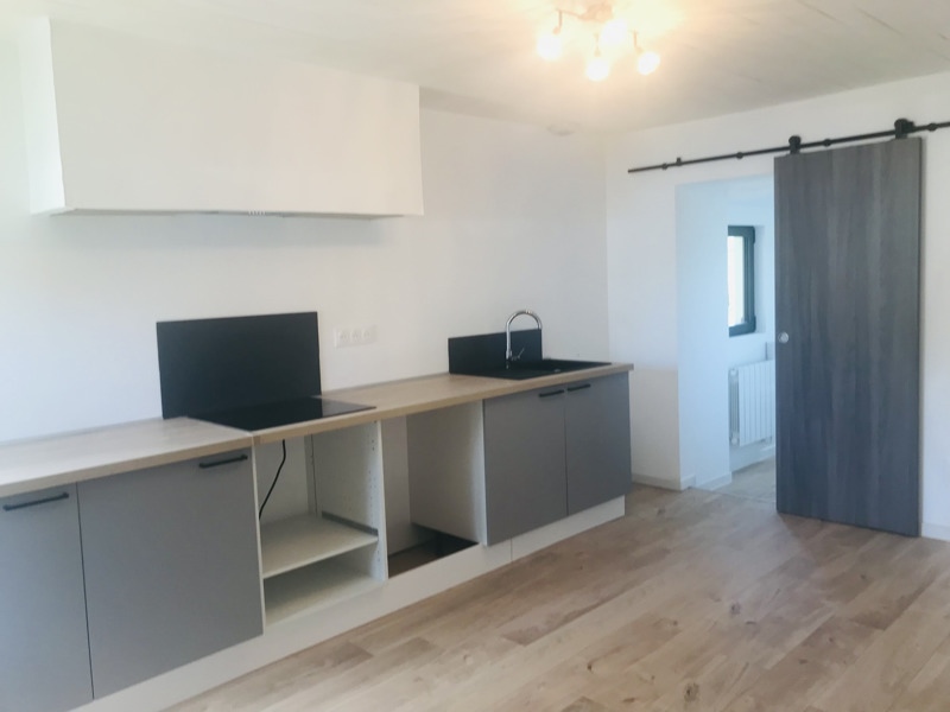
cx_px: 475
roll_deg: +1.9
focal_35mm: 28
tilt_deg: -5.6
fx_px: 768
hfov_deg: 63.4
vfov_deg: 49.7
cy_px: 356
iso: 32
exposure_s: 1/50
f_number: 1.8
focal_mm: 3.99
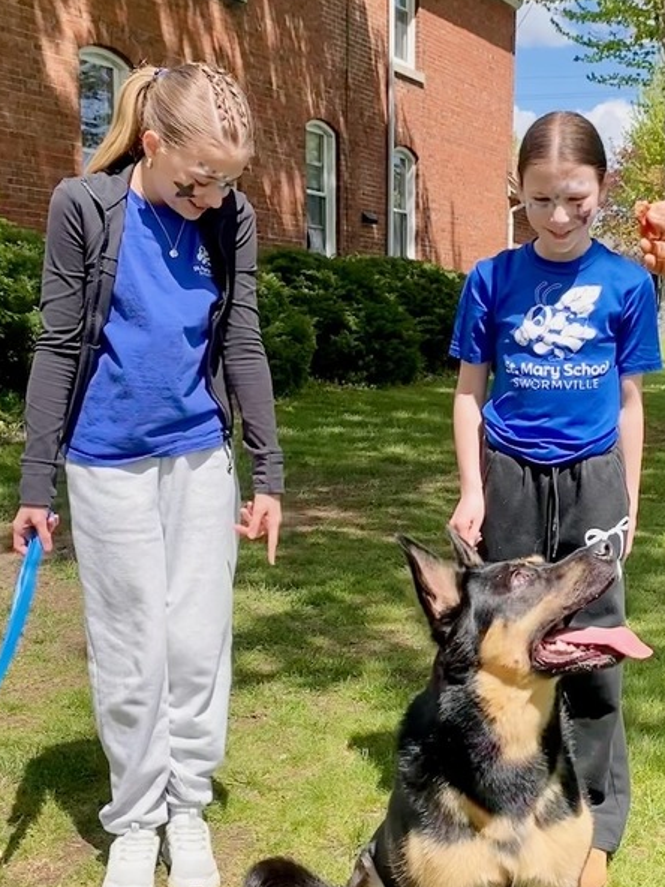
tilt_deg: -6.4
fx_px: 1153
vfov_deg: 41.8
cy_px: 544
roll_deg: -1.6
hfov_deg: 31.3
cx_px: 535
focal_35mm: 45
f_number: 1.8
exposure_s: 1/1053
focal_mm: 4.25
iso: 32
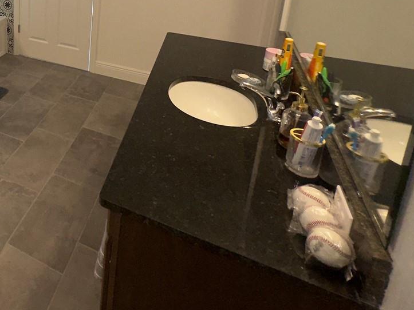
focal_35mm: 31
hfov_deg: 46.6
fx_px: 371
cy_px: -10
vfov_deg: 39.3
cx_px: -18
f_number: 2.2
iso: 64
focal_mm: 2.22
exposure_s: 1/122
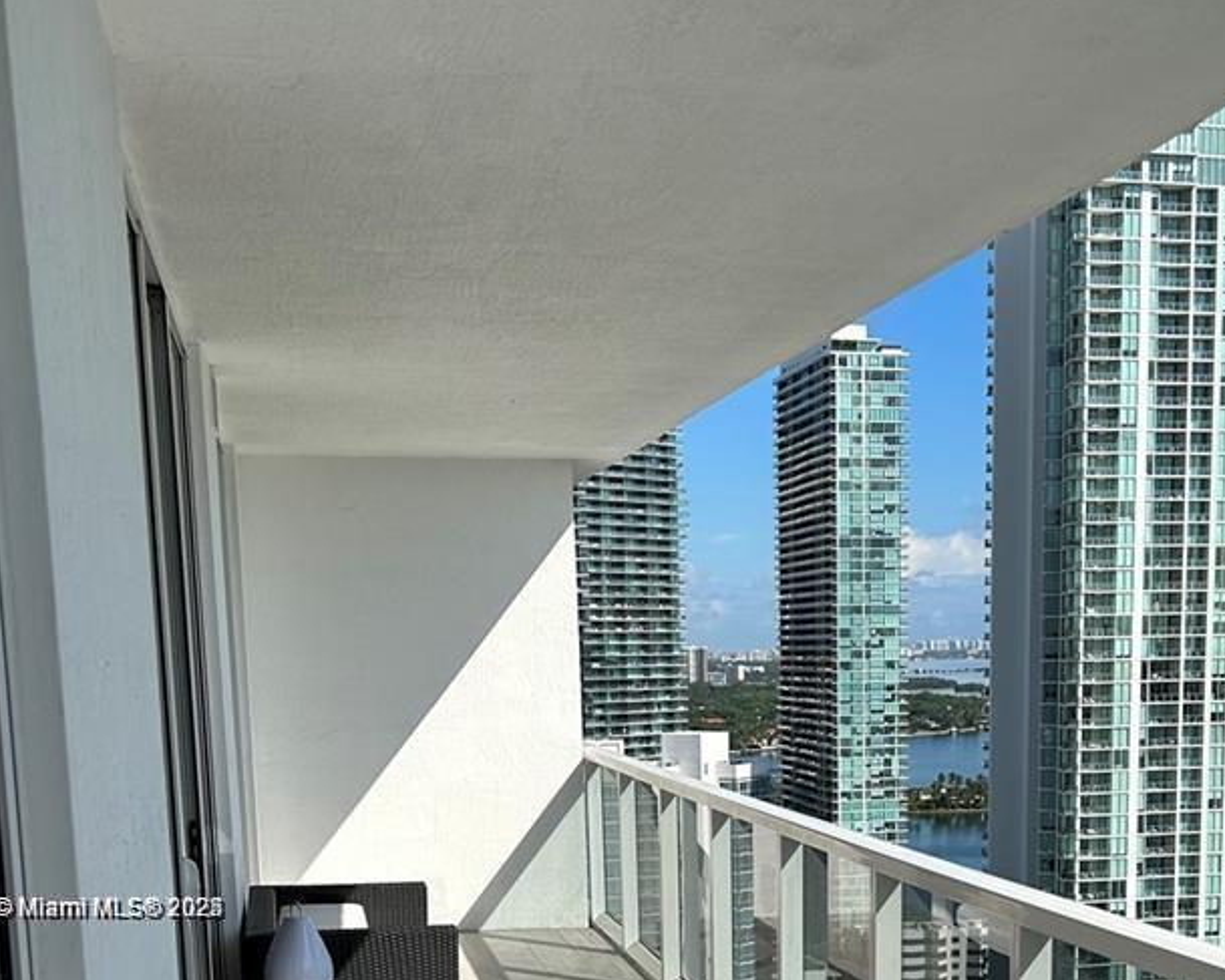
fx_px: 1812
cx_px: 760
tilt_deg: -8.3
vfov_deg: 28.9
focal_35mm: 50
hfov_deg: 37.1
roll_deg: +0.8
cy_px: 910
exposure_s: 1/5882
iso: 50
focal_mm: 5.7
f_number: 1.5
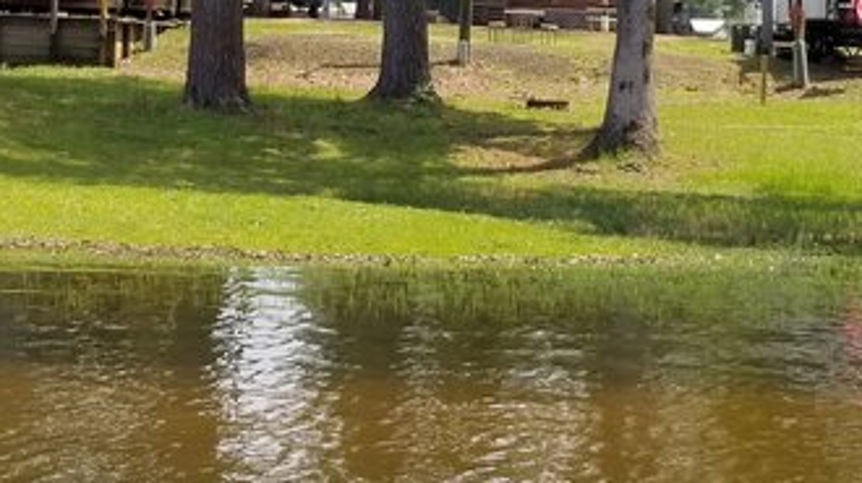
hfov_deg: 37.5
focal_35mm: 55
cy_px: -133
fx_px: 1256
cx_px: 575
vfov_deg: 20.1
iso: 50
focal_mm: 4.25
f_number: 1.7
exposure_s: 1/1600
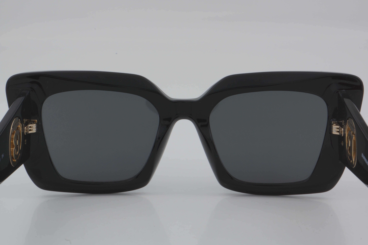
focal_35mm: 75
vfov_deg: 18.2
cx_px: 184
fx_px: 767
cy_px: 122
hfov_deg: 27.0
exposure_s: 1/4
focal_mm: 50
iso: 100
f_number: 32
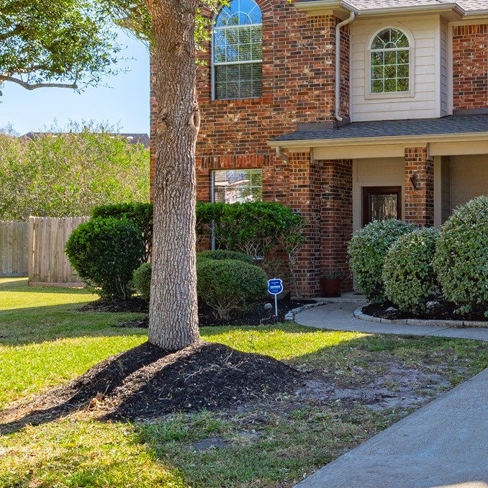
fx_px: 782
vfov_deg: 34.7
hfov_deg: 31.3
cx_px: 518
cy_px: 245
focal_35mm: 49
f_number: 13
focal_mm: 18
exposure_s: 1/100
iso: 125
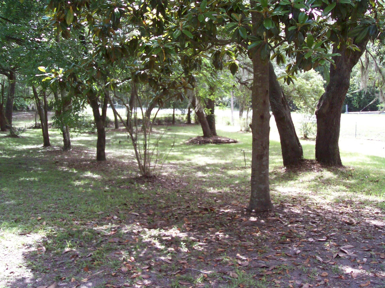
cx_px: 192
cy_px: 144
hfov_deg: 51.4
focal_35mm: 36
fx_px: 400
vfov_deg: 39.6
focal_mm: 6
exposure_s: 1/146
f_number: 2.7
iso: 80
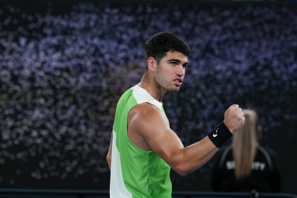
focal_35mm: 150
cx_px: 148
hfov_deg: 13.7
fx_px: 1237
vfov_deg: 9.1
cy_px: 99
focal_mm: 150
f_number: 2.8
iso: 1600
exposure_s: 1/1600
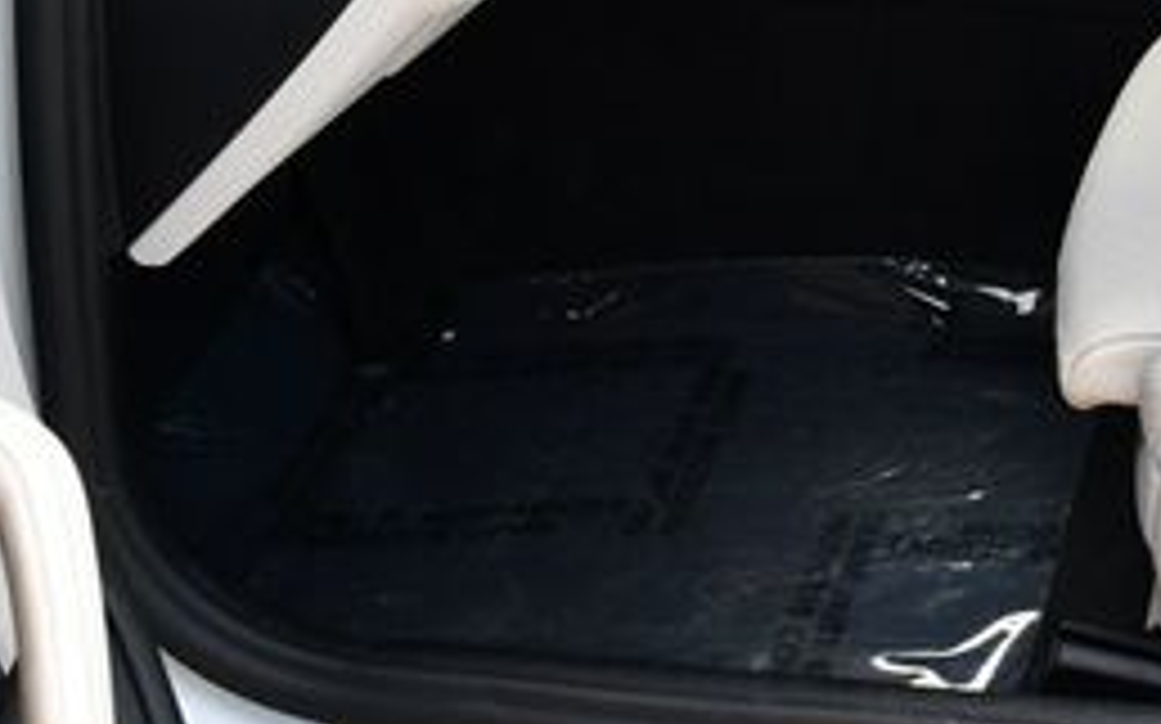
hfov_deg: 21.8
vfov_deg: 14.0
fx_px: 2878
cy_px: -121
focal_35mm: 91
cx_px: 1215
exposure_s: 1/250
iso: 360
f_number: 5.6
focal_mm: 18
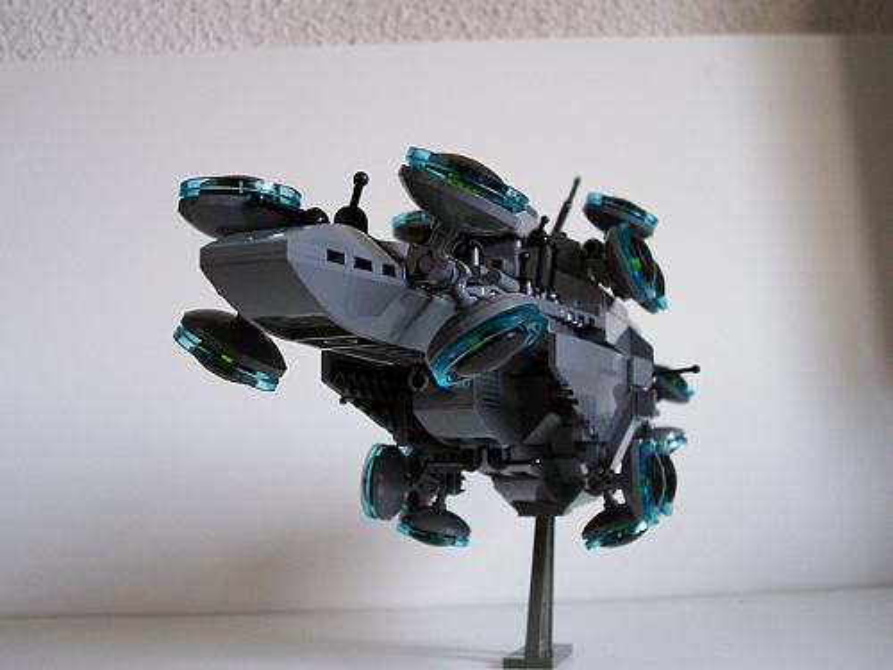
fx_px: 1083
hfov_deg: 44.8
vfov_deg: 34.3
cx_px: 446
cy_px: 335
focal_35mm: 42
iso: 156
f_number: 2.9
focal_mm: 7
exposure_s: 1/39.3
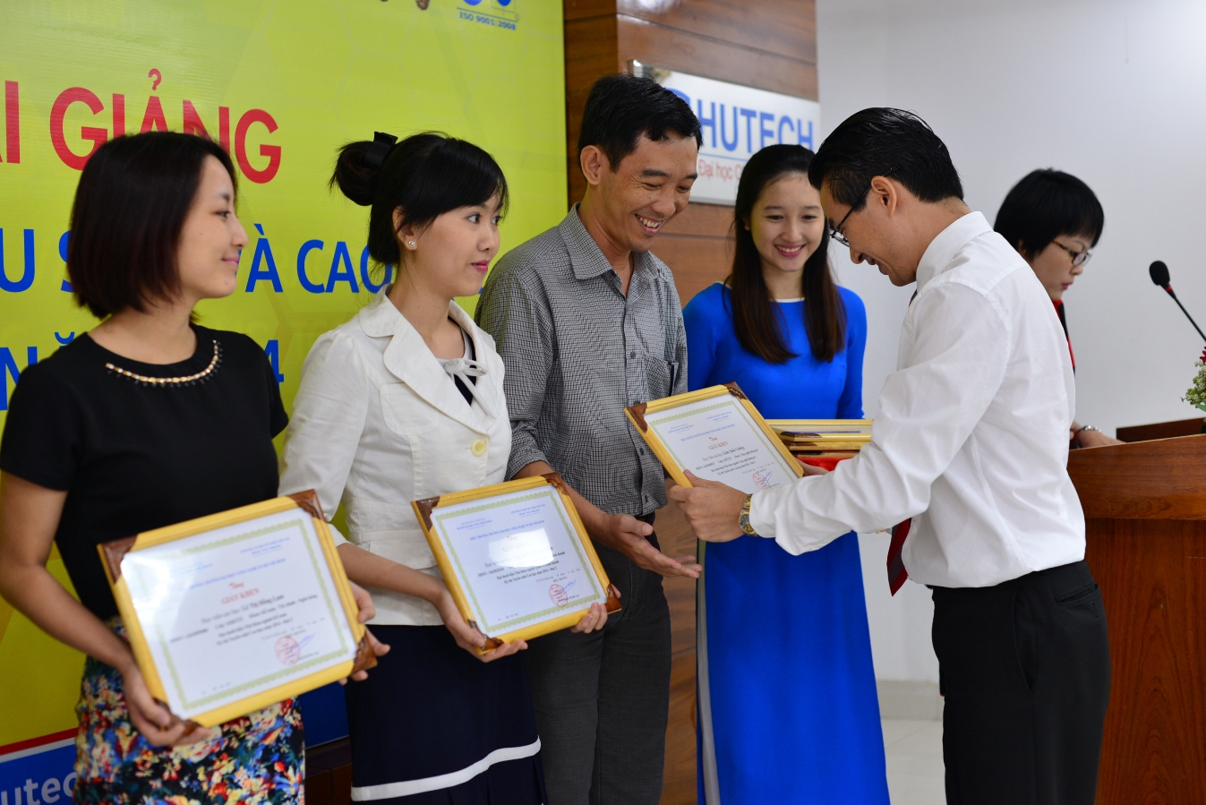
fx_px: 1675
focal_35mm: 50
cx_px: 603
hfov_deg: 39.6
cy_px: 402
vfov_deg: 27.0
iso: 800
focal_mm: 50
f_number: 3.2
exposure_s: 1/100
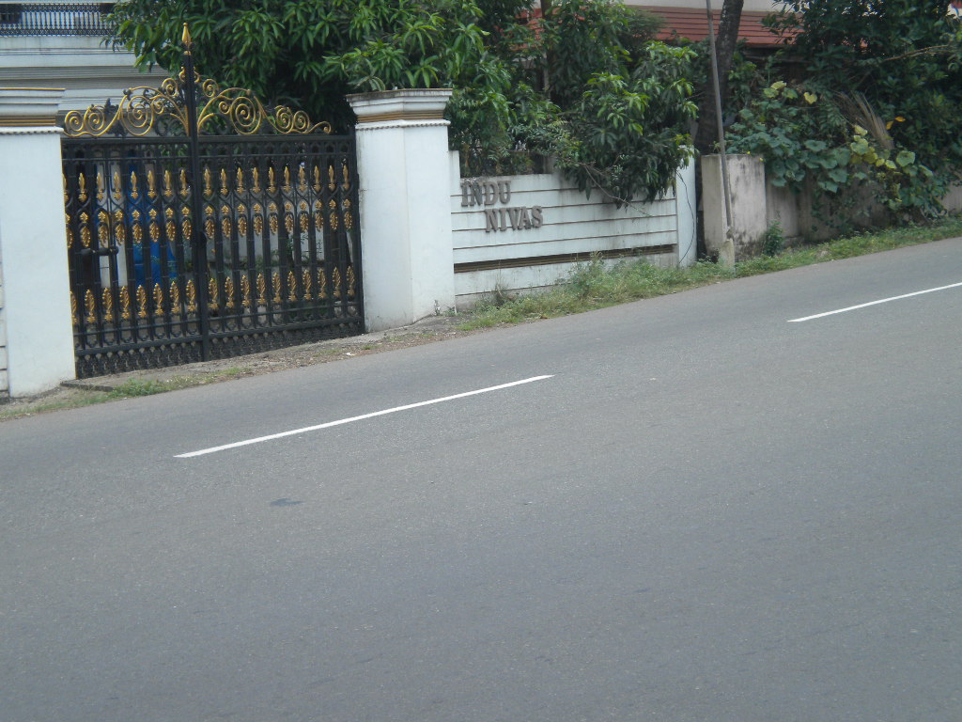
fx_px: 1890
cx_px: 481
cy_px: 361
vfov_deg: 21.6
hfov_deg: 28.6
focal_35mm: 68
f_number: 4.6
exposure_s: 1/178
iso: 113
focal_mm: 12.3
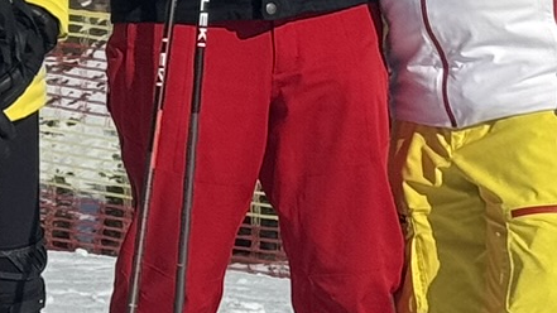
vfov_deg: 5.0
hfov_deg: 8.6
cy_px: 61
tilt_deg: -4.6
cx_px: -392
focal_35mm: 243
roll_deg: +2.5
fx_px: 3589
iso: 80
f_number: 1.78
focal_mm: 6.76
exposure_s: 1/12500
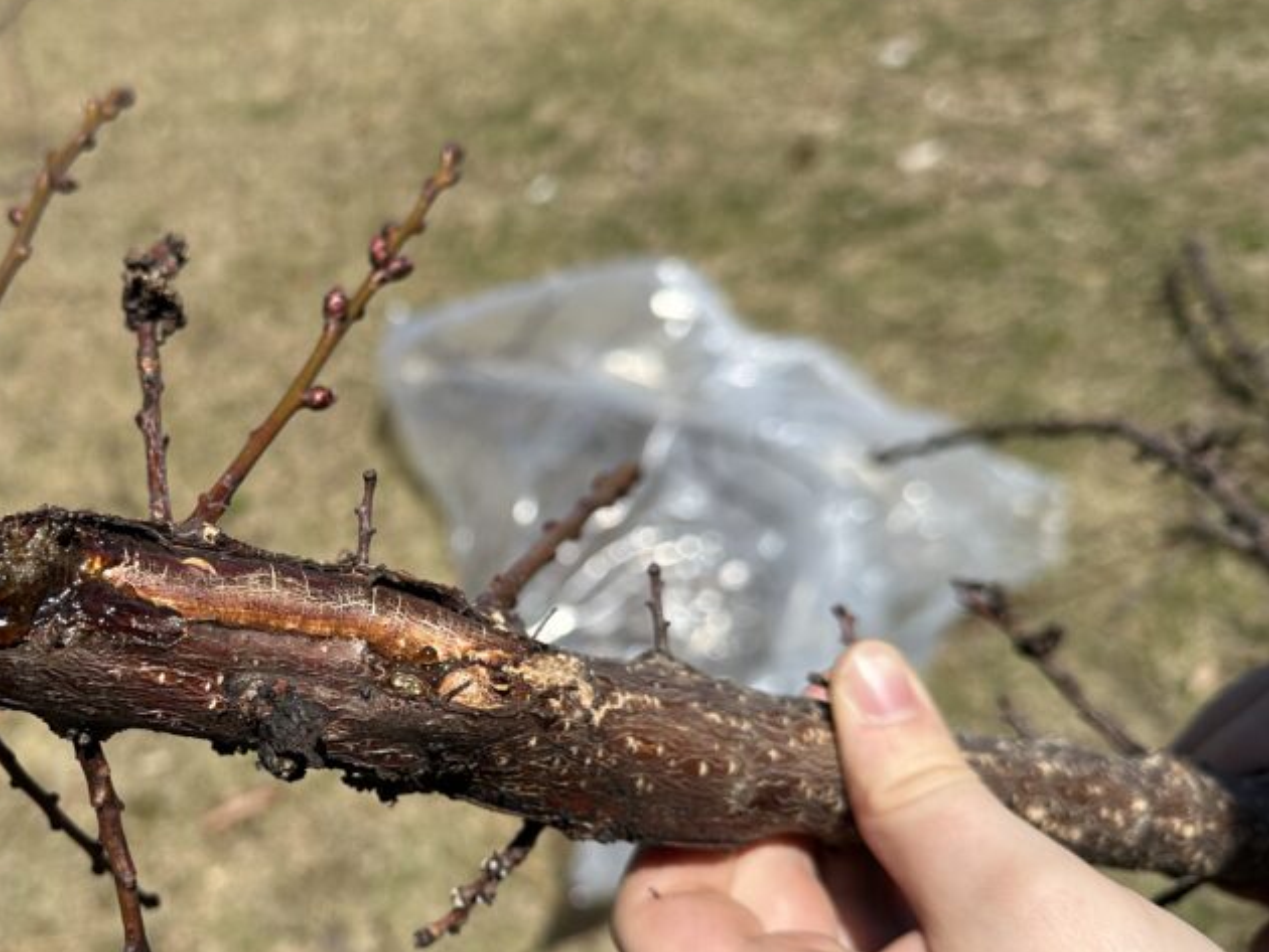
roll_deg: +9.5
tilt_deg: -25.2
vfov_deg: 36.6
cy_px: 614
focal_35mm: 39
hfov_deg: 46.0
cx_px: 304
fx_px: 1430
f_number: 1.78
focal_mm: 6.86
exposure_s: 1/4545
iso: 80
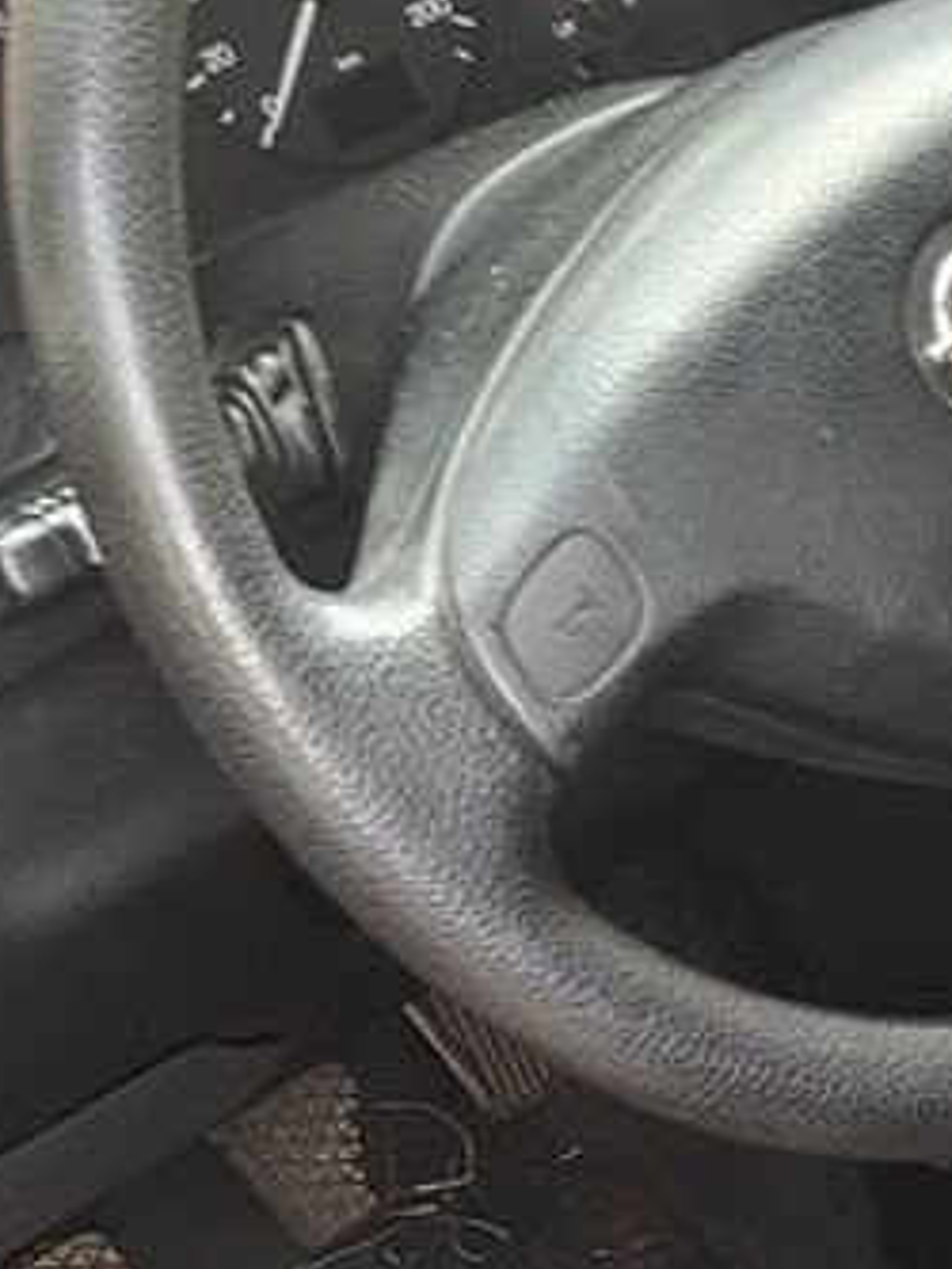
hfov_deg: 13.1
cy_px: 1286
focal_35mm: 104
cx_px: 1634
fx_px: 3811
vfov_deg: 18.4
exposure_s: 1/100
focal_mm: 5.4
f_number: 1.8
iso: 80
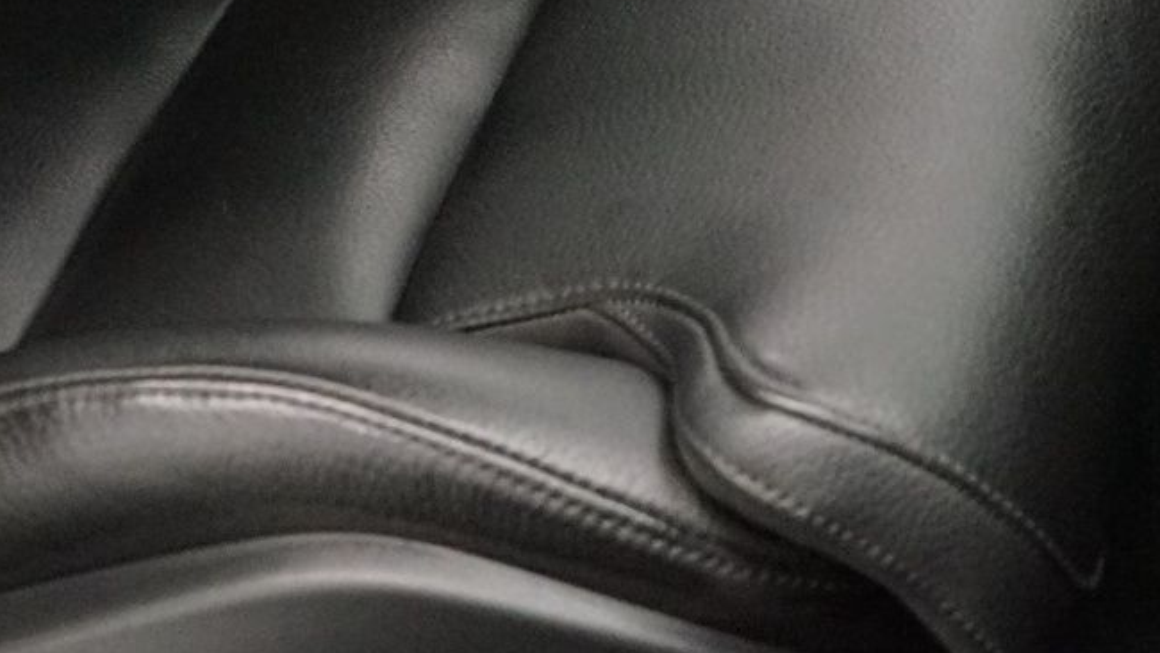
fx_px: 4461
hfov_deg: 14.7
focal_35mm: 145
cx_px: 253
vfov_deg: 7.9
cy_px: -797
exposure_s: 1/160
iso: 6400
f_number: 4
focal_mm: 36
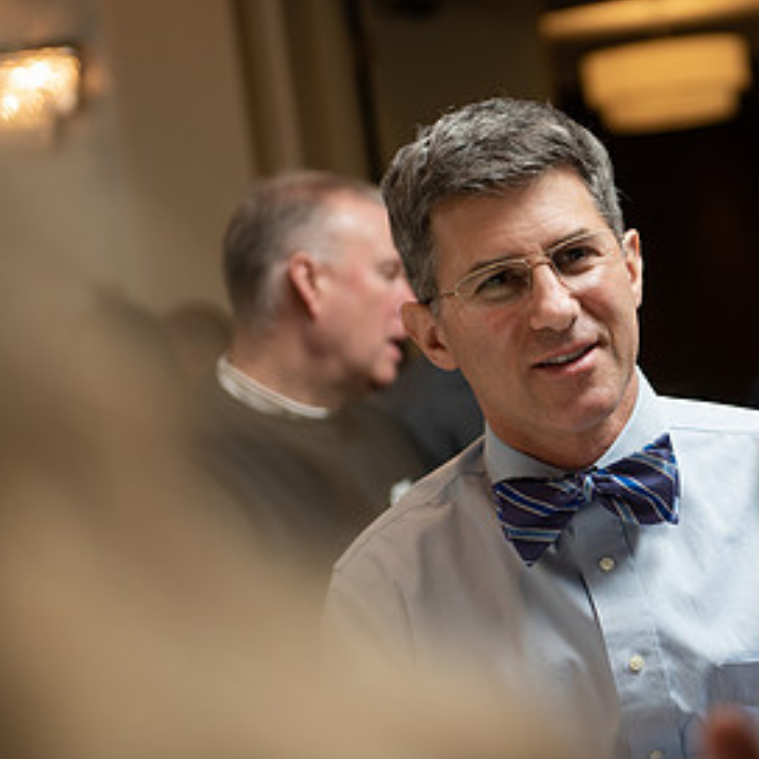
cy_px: 398
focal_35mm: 127
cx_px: 779
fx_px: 3150
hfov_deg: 13.5
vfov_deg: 13.7
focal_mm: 70
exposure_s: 1/160
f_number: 3.5
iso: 500
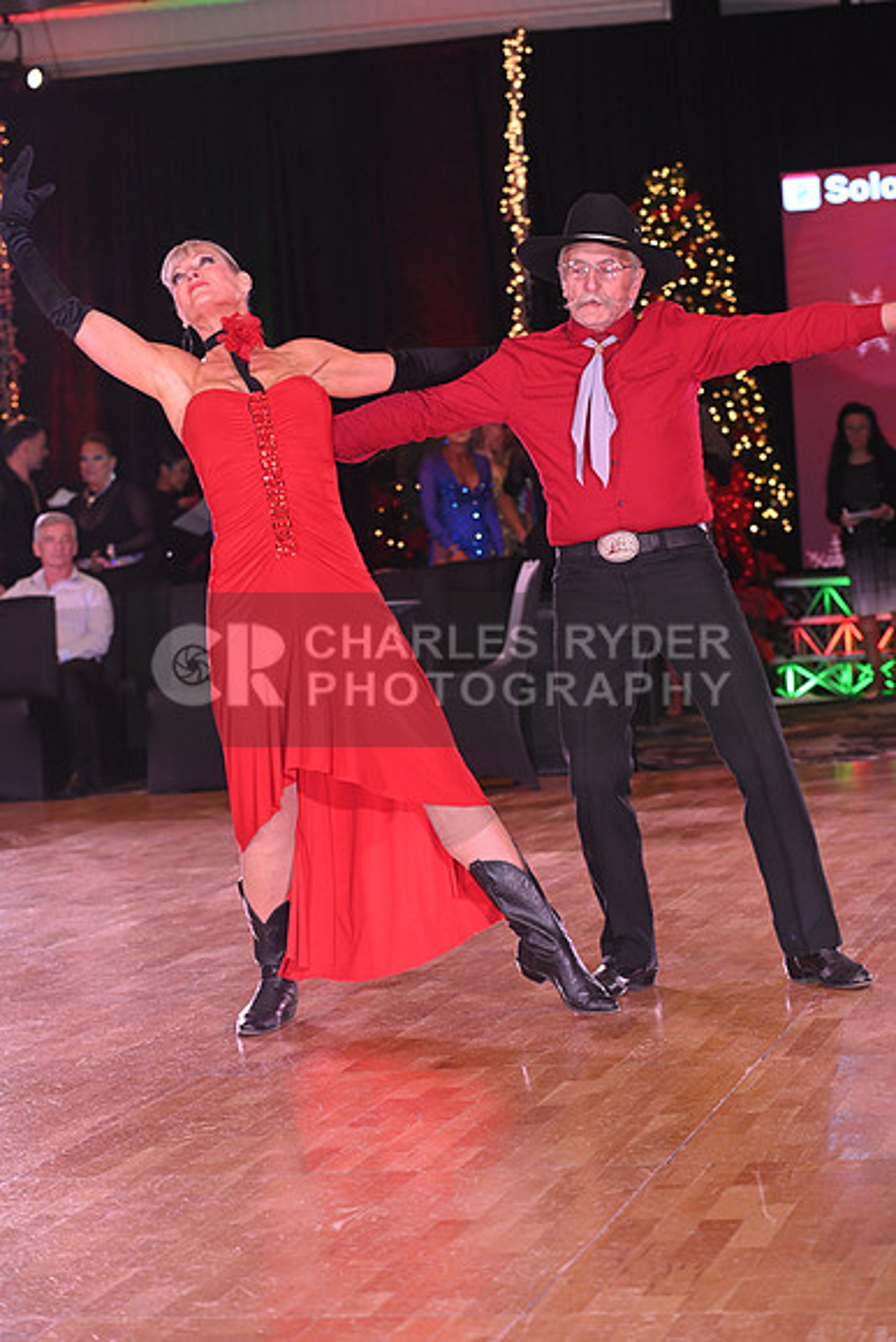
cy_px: 671
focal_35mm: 98
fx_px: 3656
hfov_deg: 14.0
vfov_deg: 20.8
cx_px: 448
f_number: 5.6
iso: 2000
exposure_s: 1/200
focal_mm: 98
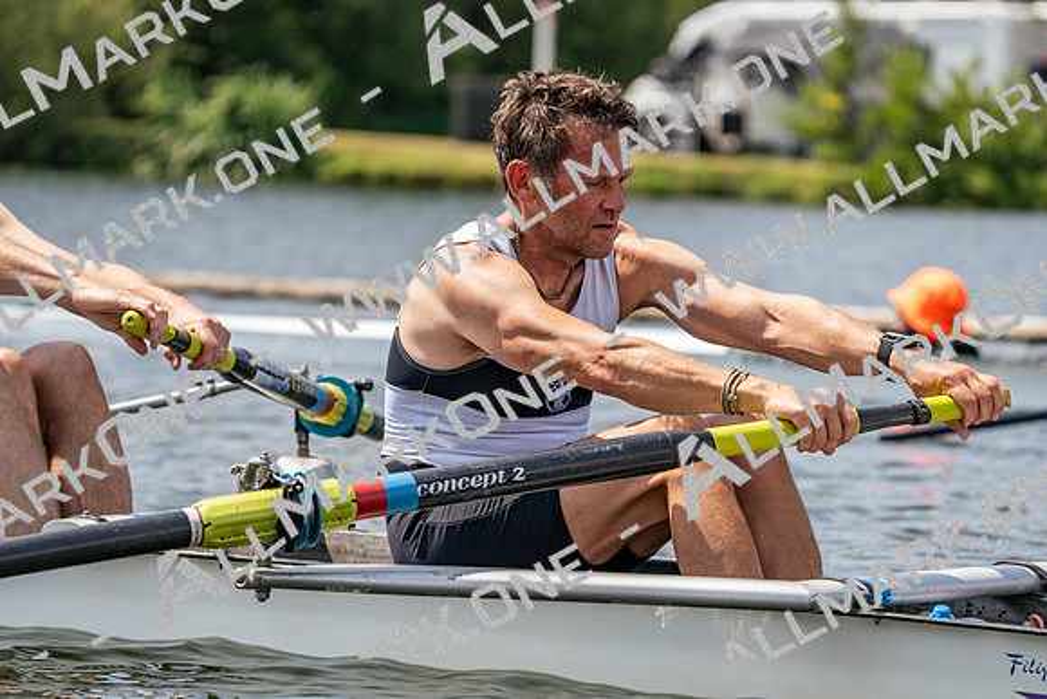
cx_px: 524
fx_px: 6225
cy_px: 350
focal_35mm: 214
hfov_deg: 9.6
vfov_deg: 6.4
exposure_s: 1/1600
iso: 200
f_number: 5.6
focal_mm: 214
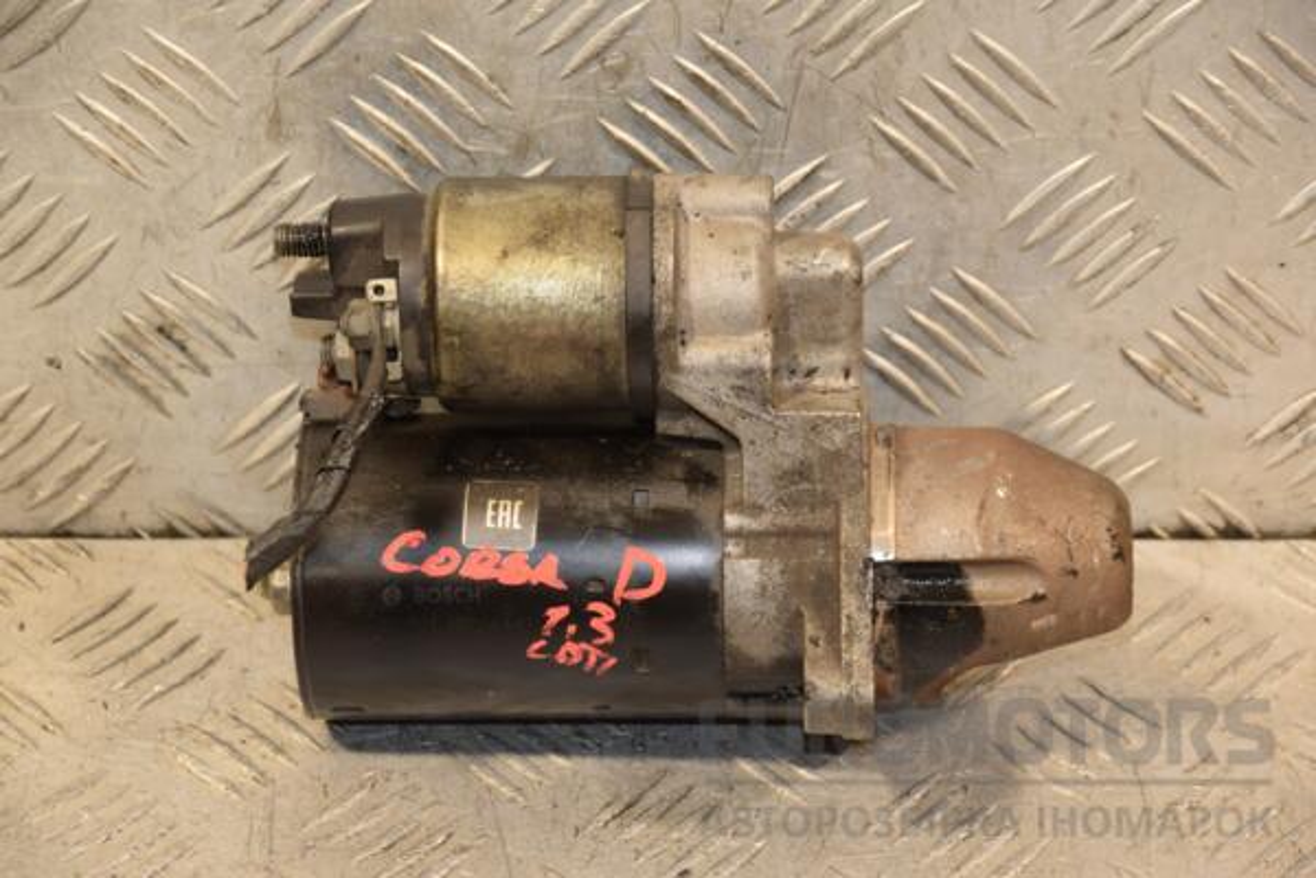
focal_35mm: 128
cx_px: 658
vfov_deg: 10.8
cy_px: 439
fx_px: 4660
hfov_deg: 16.1
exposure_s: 1/100
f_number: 5.6
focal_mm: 85
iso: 800
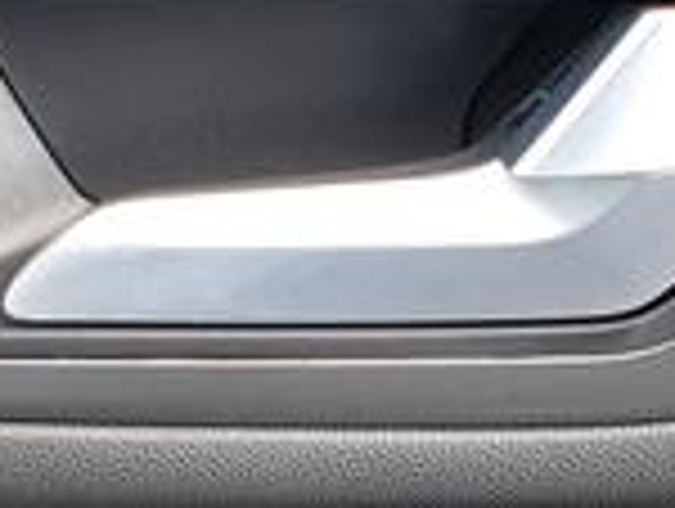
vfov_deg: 8.1
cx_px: 626
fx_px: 3457
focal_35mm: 177
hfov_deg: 11.1
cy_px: 949
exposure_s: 1/120
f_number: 2.4
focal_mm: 4.3
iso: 64
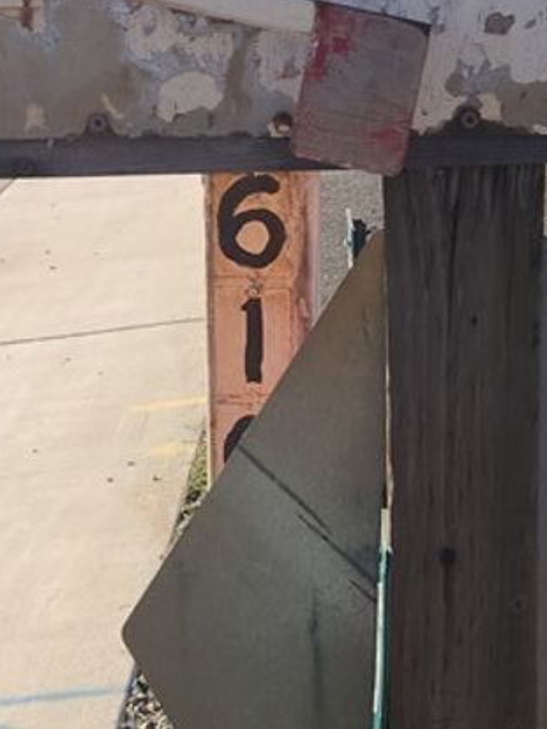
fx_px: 1600
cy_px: 183
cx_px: 376
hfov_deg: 19.3
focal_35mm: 76
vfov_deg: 25.4
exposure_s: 1/1173
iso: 20
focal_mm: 5.4
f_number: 1.8
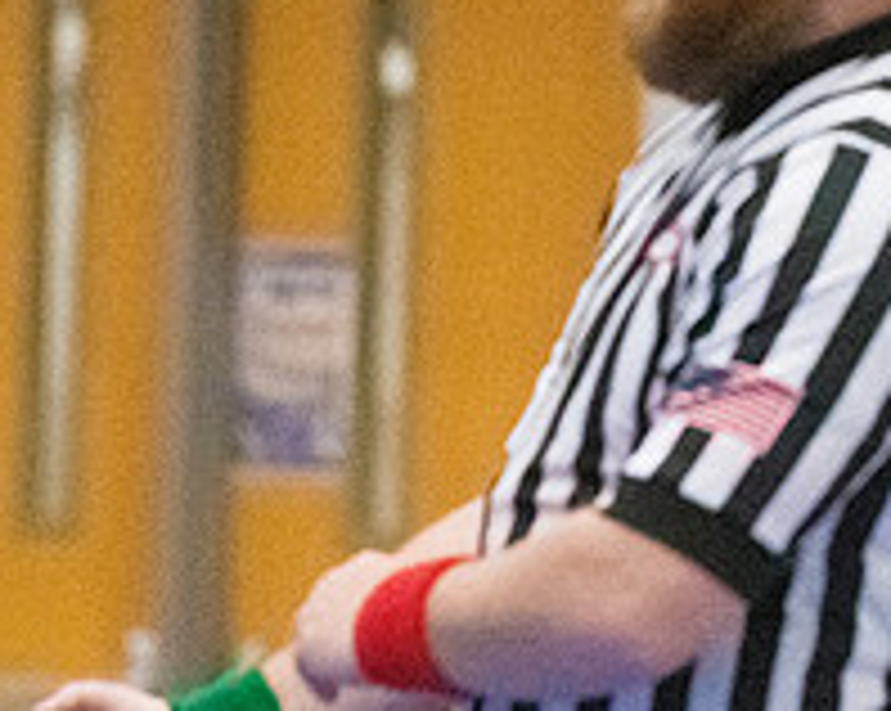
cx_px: 1278
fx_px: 21760
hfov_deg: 2.3
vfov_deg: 1.9
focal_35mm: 826
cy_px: 266
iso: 10000
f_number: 4.5
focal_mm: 200
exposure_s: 1/1600
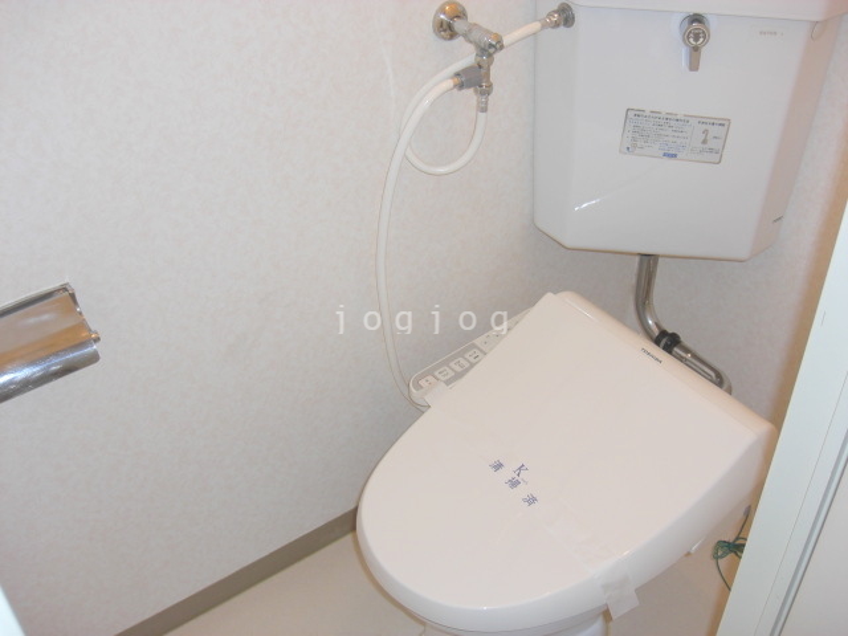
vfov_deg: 37.7
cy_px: 318
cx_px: 424
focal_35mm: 38
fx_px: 931
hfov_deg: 49.0
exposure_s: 1/60
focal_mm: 7.9
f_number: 2.8
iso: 100
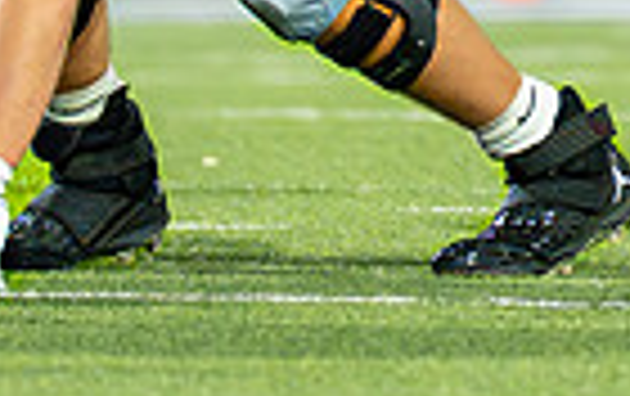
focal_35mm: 1358
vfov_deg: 1.0
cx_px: 906
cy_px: -319
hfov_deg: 1.5
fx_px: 23354
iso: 3200
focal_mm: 200
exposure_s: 1/1600
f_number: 2.8
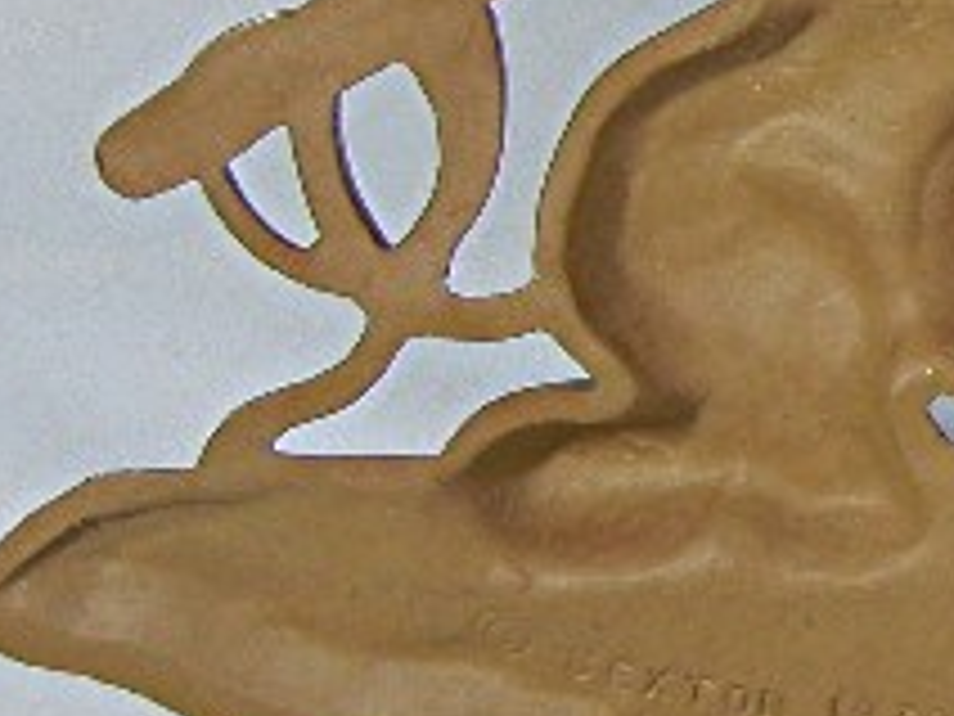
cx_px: 2043
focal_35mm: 145
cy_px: -90
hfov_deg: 11.8
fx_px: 3996
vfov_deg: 10.1
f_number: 3.5
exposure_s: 1/30
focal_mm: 5.4
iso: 172
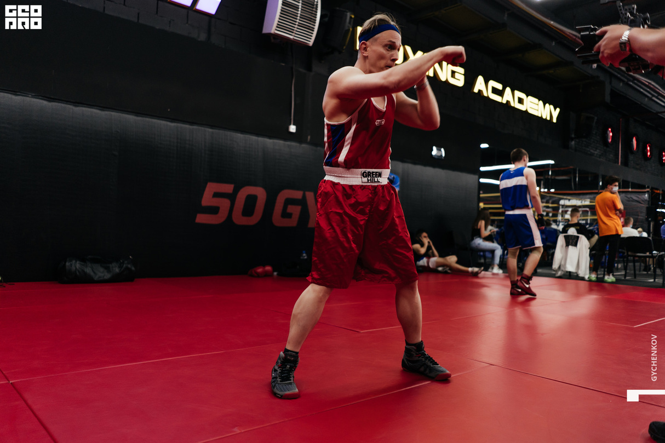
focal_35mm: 28
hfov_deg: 65.5
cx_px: 332
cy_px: 222
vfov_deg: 46.4
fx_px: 517
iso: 1000
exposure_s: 1/320
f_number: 2
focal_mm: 28
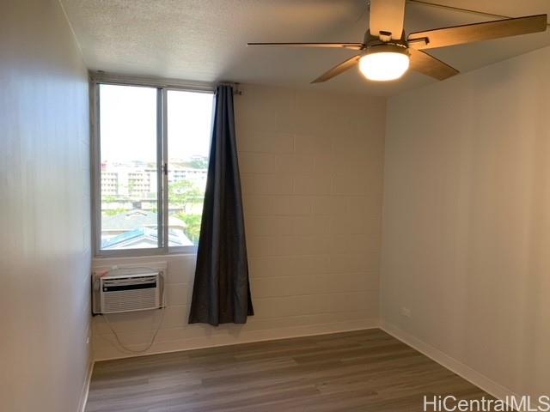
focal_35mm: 26
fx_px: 413
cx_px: 275
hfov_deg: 67.3
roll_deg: -0.6
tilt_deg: -5.3
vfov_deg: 53.1
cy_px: 206
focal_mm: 4.25
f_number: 1.8
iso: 80
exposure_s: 1/120
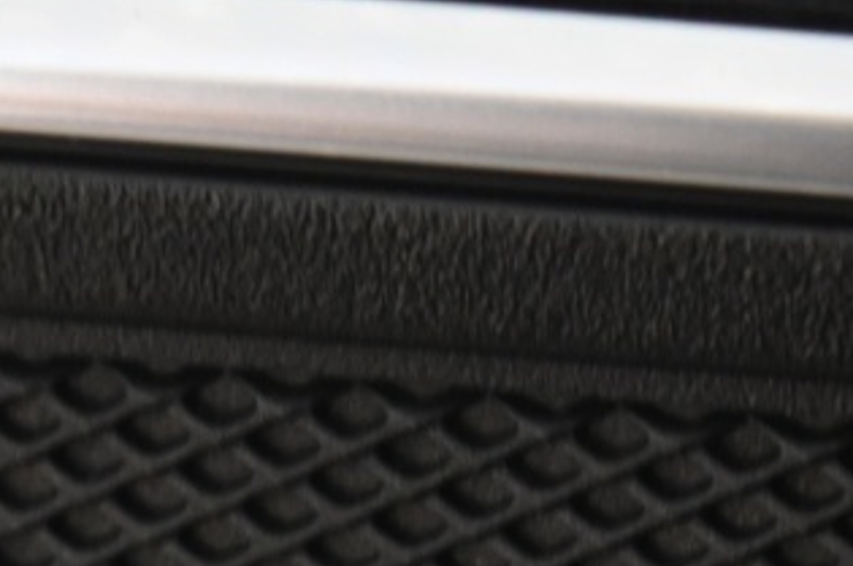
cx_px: 328
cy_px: 1365
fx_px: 14644
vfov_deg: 2.2
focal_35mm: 619
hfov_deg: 3.3
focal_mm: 120
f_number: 4
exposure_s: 1/30
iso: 2000
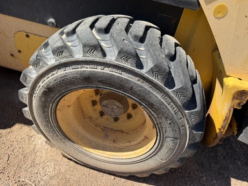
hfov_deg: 69.4
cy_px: 93
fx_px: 179
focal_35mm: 25
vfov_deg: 54.9
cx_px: 123
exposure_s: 1/2370
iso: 100
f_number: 1.78
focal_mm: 6.76
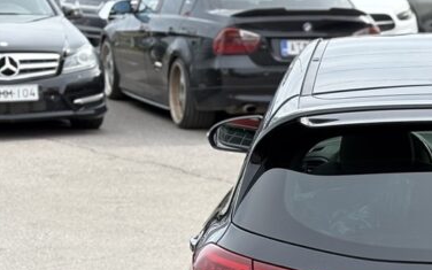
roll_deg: +0.6
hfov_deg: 13.6
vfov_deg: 8.6
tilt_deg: -14.6
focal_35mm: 150
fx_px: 1766
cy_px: 395
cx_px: 493
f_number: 1.6
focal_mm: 5.96
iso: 50
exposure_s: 1/581
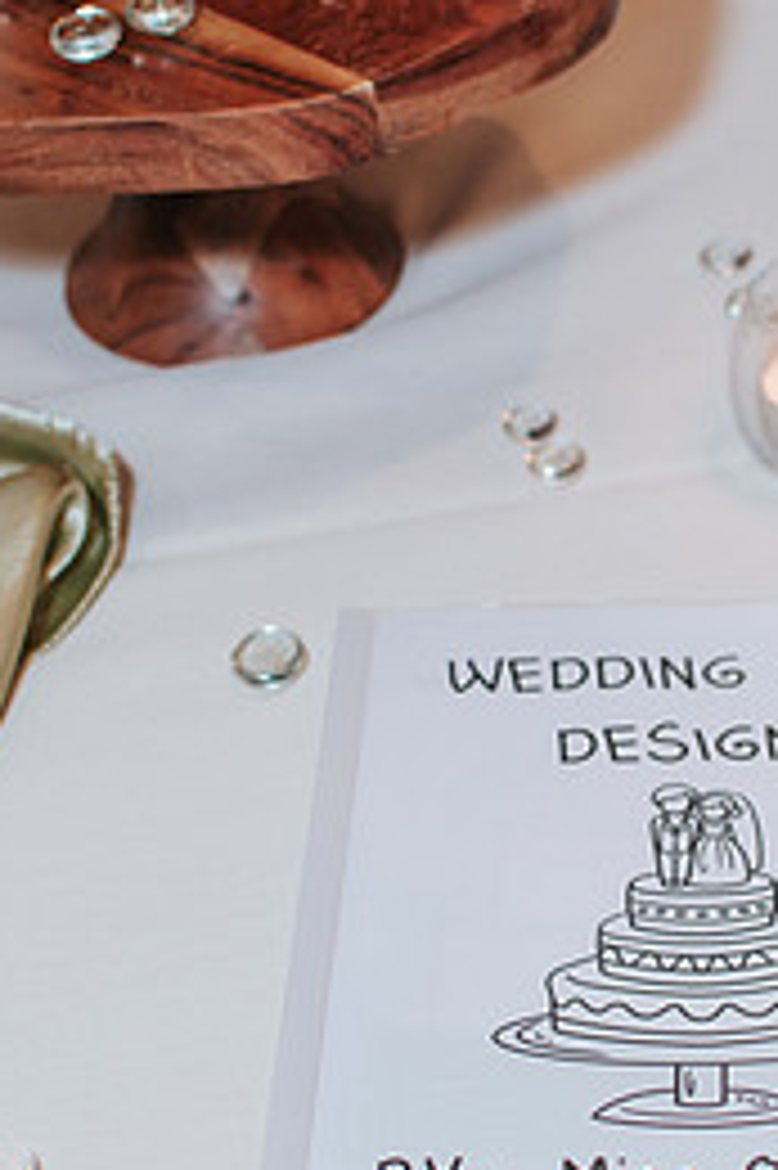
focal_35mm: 91
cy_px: 756
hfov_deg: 14.9
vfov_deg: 22.3
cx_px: 580
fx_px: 2954
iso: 800
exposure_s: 1/200
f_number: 3.2
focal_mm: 35
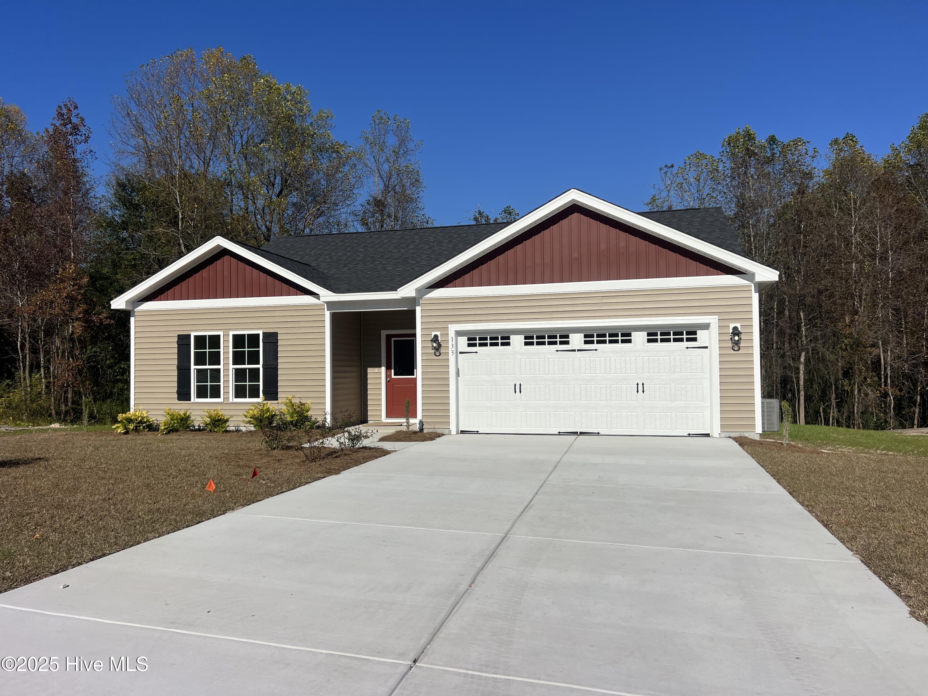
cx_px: 464
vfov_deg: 53.1
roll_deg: +0.6
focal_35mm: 26
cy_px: 348
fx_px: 697
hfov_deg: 67.3
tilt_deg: +2.4
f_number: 1.5
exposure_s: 1/12658
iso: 50
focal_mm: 5.7
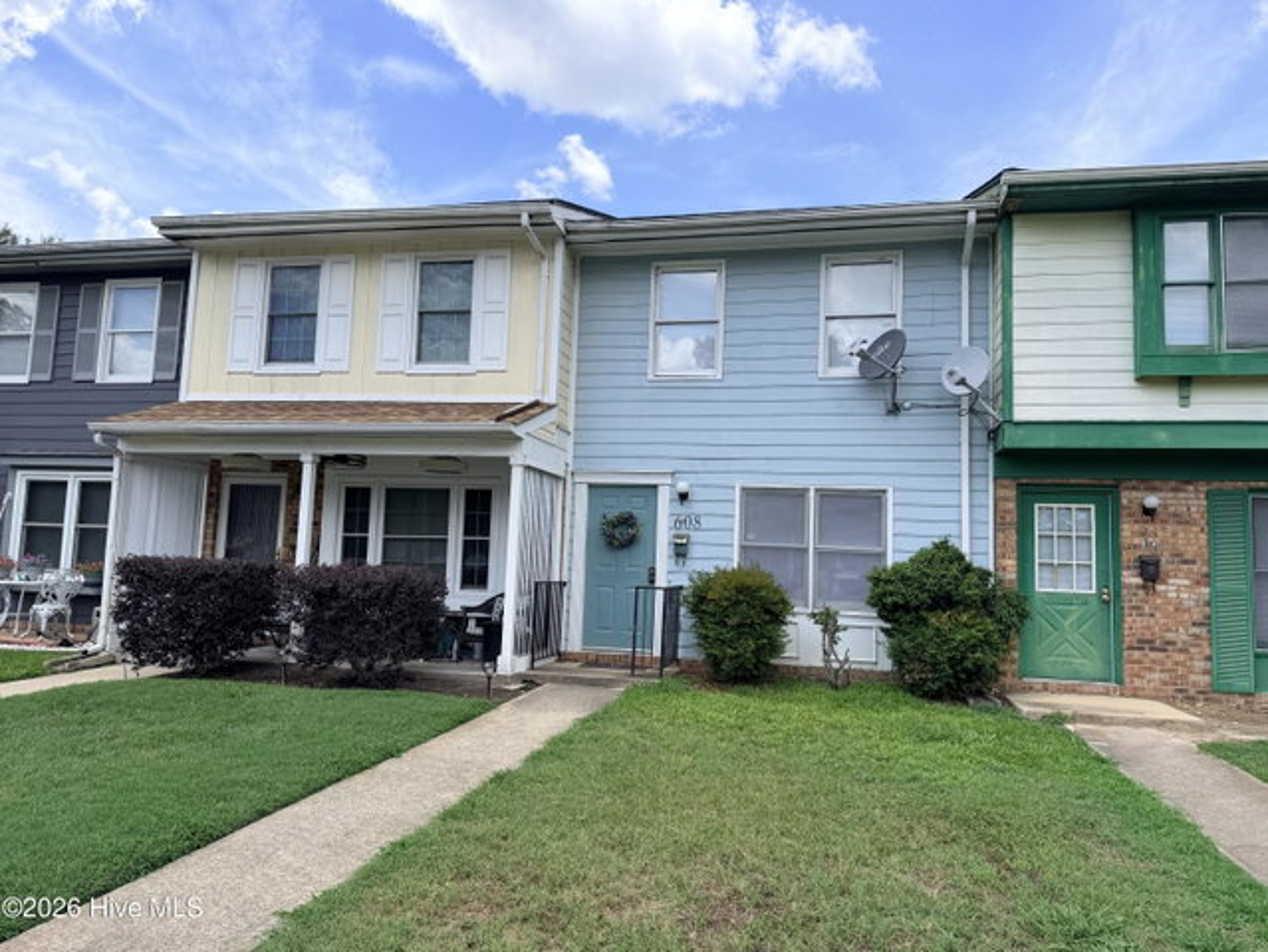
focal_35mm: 24
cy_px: 476
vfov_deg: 56.9
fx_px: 880
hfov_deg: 71.6
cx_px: 634
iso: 80
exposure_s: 1/2703
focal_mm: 6.76
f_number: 1.78
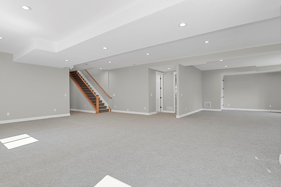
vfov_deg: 67.4
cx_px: 139
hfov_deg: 90.0
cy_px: 97
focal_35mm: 18
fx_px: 141
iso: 5600
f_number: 8
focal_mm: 17
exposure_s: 1/20
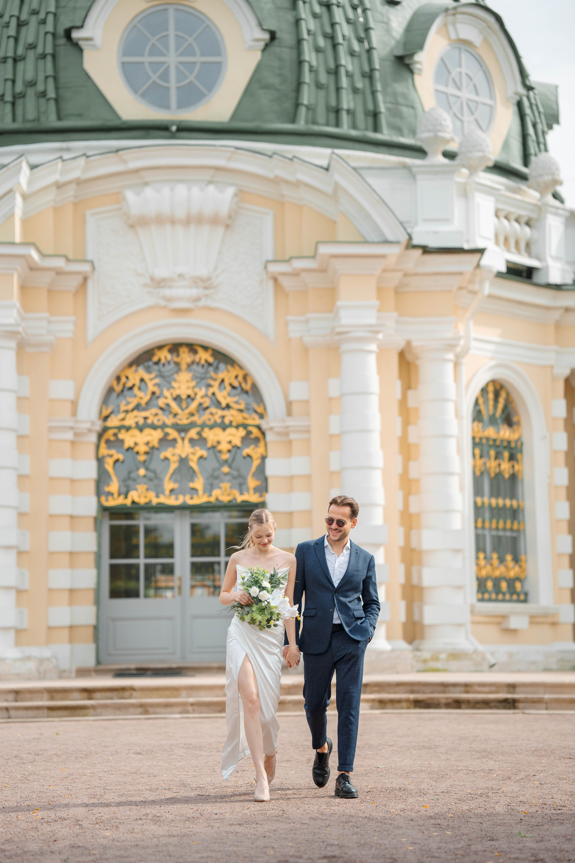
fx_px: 2036
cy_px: 432
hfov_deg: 16.1
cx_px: 288
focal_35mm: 85
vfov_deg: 23.9
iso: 100
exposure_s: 1/1600
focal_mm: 85
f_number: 2
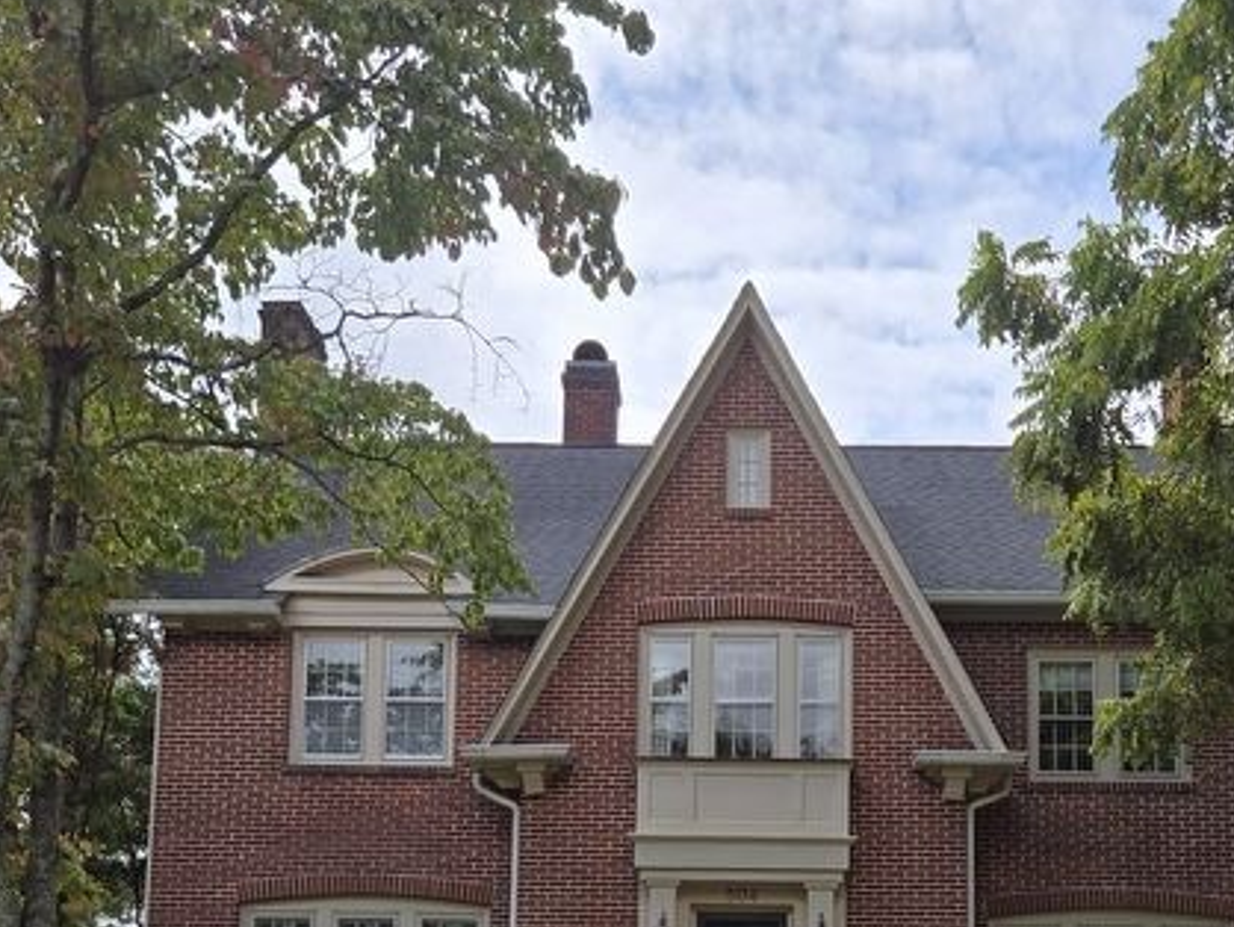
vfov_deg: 31.1
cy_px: 868
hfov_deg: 42.8
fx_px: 1569
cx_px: 729
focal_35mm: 44
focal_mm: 5.4
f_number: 1.8
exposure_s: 1/1920
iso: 25
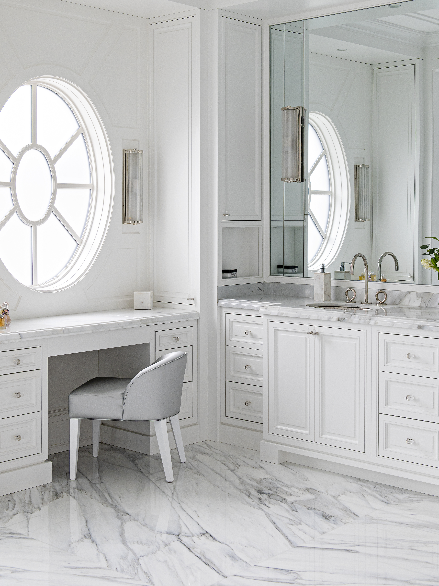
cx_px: 216
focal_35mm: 54
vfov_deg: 35.5
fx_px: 913
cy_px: 249
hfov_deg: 27.0
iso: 400
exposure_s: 1/15
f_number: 8
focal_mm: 44
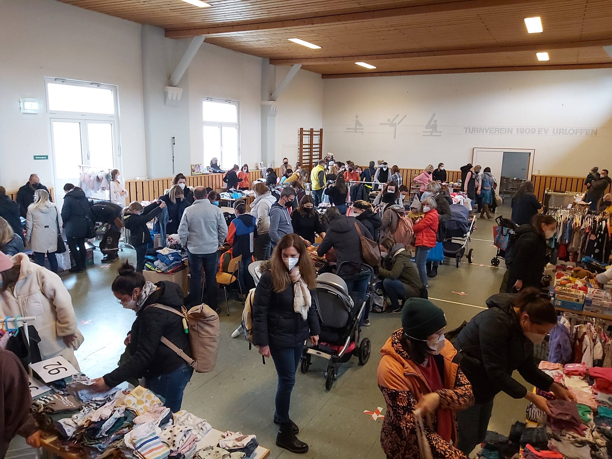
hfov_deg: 67.3
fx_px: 460
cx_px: 306
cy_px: 230
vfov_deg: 53.1
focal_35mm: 26
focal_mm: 3.92
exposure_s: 1/50
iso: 250
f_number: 1.7
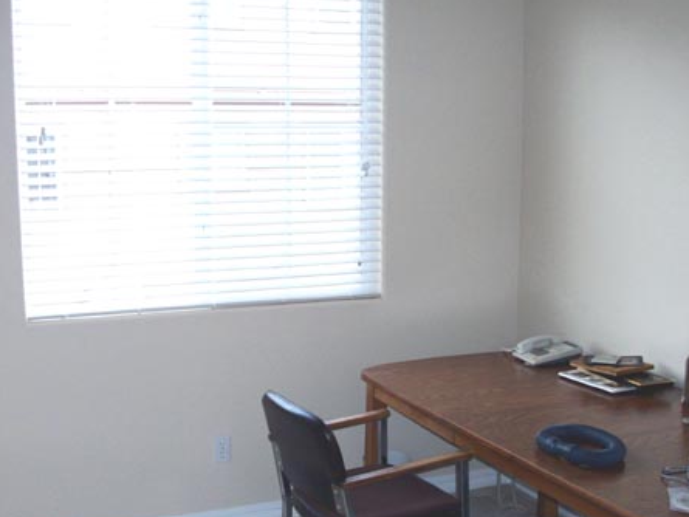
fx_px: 916
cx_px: 307
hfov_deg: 41.2
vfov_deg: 31.4
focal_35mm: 46
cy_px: 313
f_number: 2.9
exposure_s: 1/30
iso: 160
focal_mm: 5.7
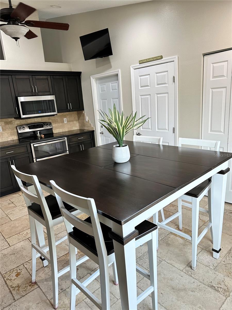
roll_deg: +3.9
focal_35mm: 24
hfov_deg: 56.8
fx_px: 214
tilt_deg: -13.6
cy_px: 155
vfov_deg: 71.6
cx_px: 116
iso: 200
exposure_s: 1/120
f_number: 1.78
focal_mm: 6.86
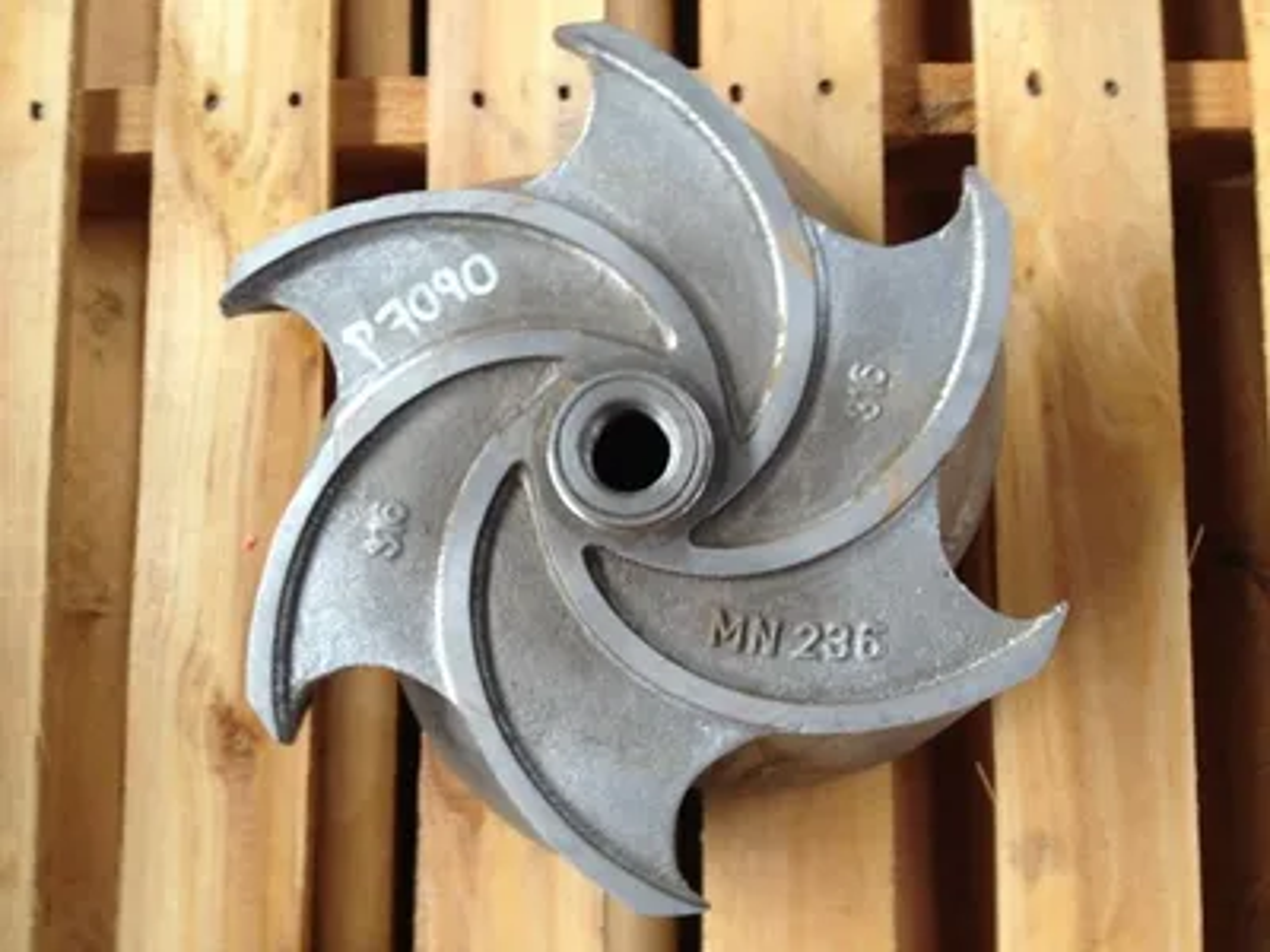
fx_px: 1284
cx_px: 635
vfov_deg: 40.7
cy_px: 476
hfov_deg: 52.6
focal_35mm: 35
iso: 50
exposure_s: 1/20
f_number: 2.4
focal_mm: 4.28
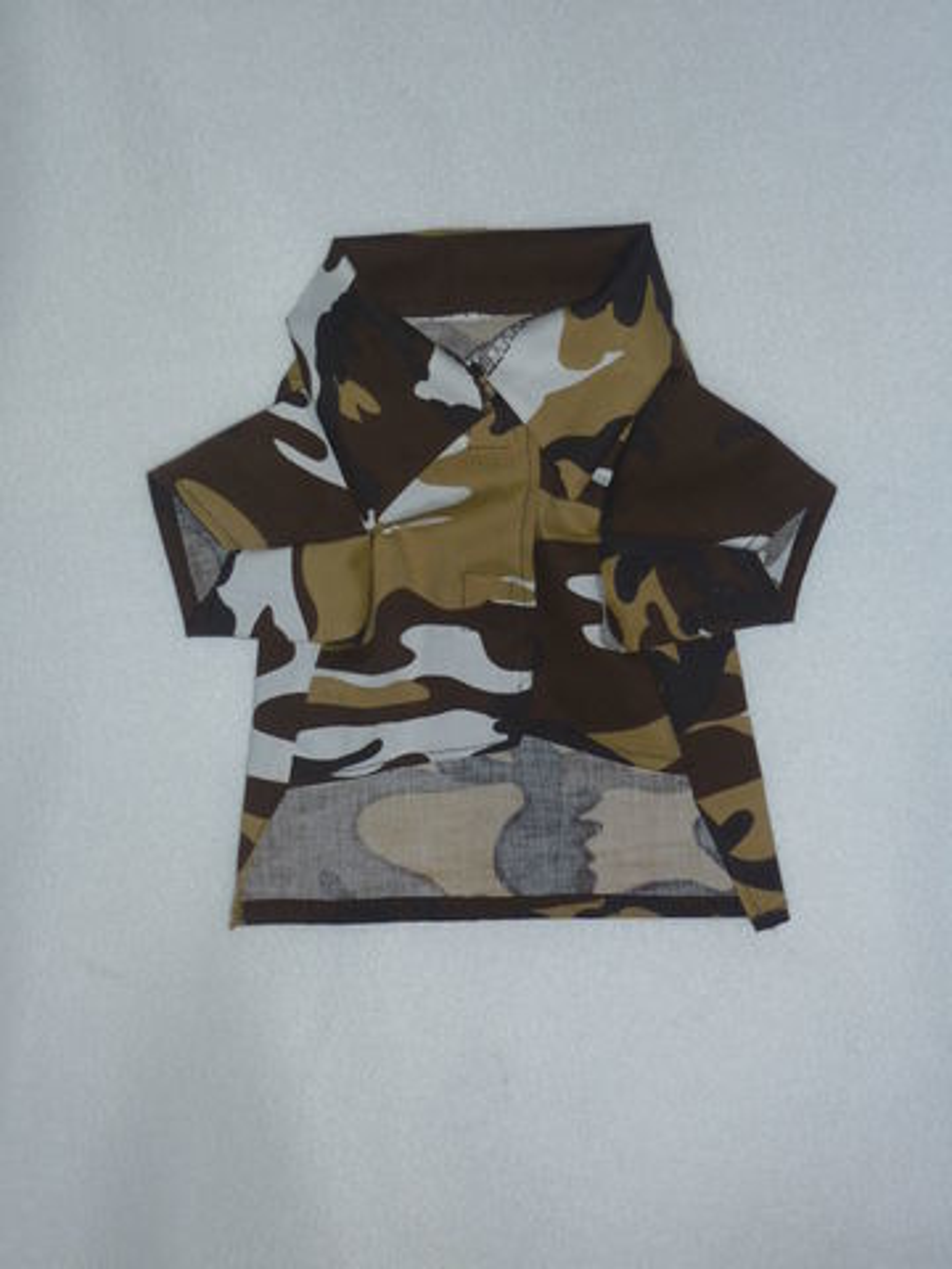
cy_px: 634
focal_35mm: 56
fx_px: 2053
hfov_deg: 26.1
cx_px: 476
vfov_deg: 34.3
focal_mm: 9.2
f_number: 3.4
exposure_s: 1/40
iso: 100
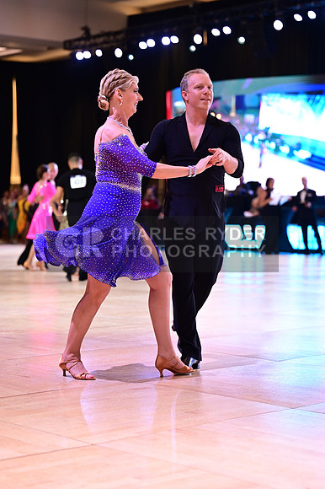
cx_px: 162
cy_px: 244
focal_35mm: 82
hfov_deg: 16.6
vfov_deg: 24.8
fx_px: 1112
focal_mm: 82
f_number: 3.2
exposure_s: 1/250
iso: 1600
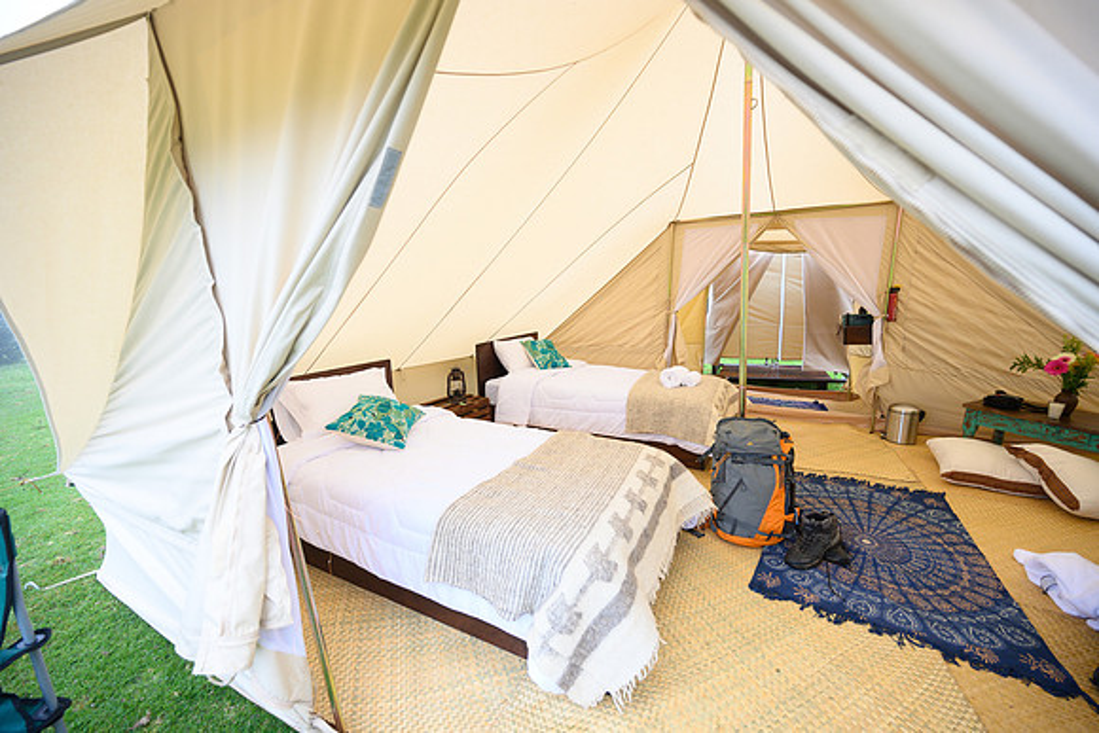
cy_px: 366
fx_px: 427
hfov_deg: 104.2
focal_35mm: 14
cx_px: 550
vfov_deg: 81.2
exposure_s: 1/160
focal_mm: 14
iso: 500
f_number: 4
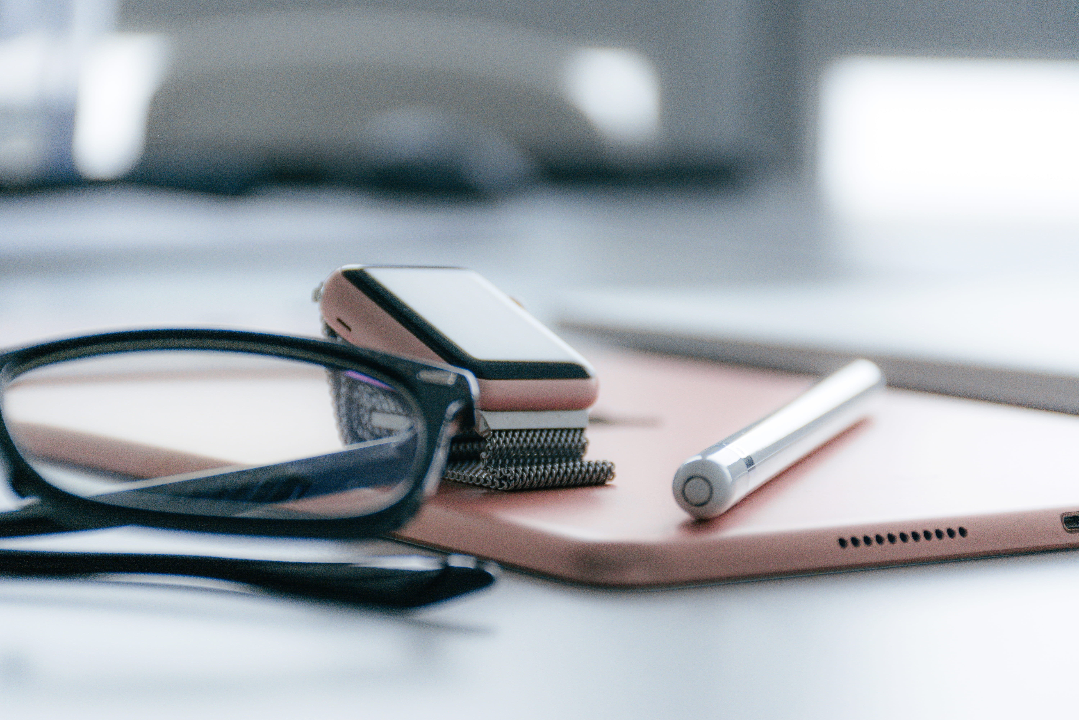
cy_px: 360
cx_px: 540
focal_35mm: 112
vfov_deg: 12.2
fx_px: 3372
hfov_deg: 18.2
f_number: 5
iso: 400
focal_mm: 75
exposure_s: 1/400
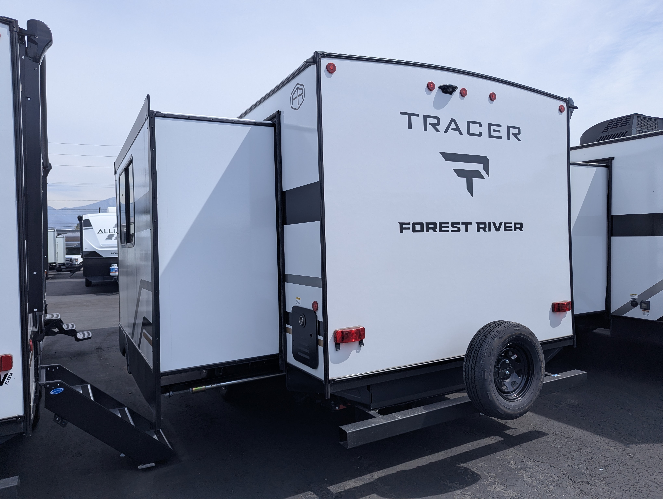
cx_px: 332
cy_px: 250
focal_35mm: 24
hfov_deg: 71.5
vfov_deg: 56.9
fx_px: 460
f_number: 1.85
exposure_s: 1/2410
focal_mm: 6.81
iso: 54
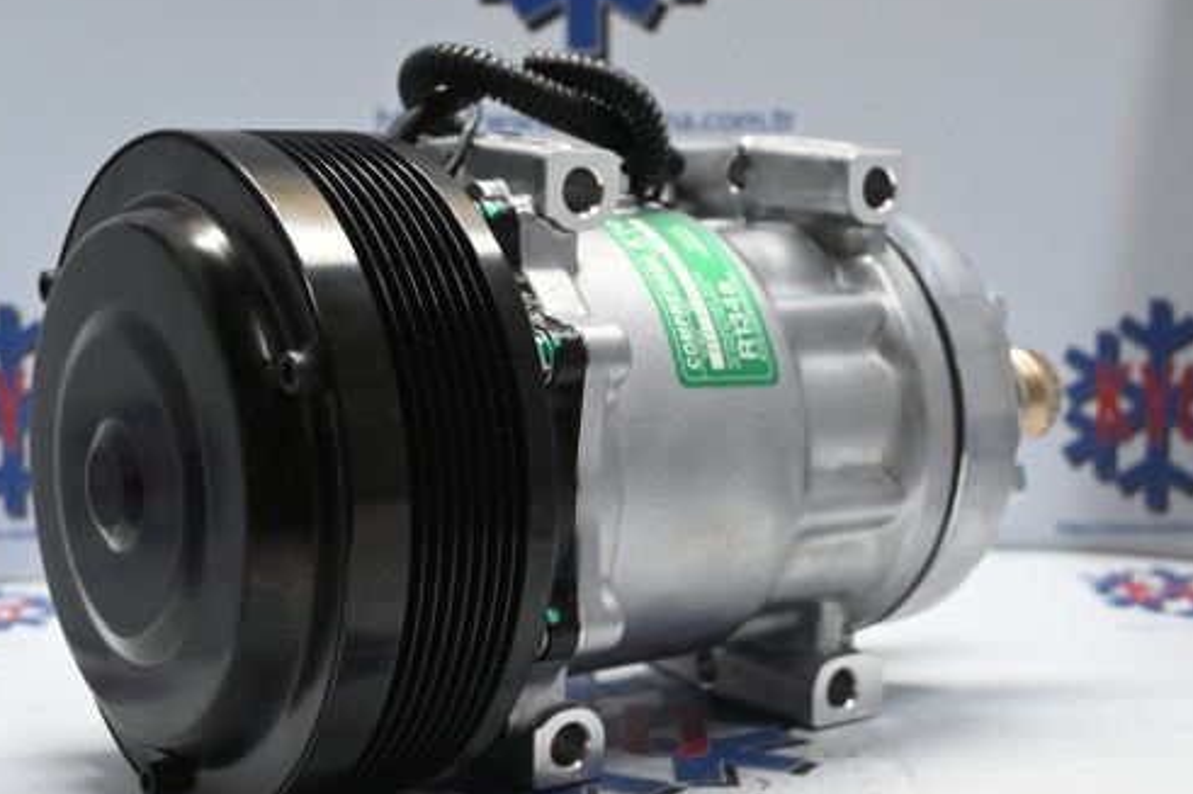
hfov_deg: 35.7
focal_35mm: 56
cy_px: 408
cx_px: 581
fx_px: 1852
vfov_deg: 24.2
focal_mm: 30.5
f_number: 4.8
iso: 900
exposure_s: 1/50
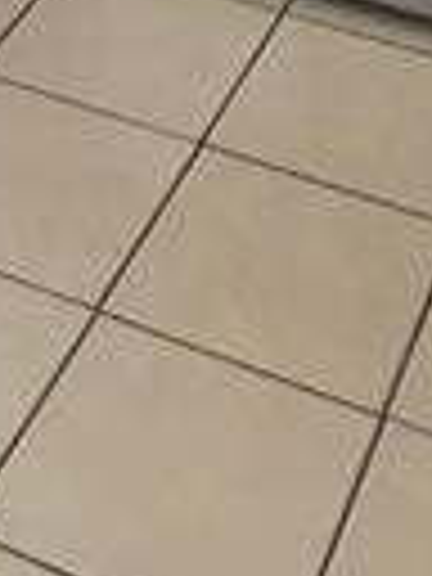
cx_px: 9
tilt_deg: -9.6
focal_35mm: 168
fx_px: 2795
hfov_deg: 8.8
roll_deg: +1.1
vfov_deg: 10.3
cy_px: -756
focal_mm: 4
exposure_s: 1/15
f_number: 1.8
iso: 80
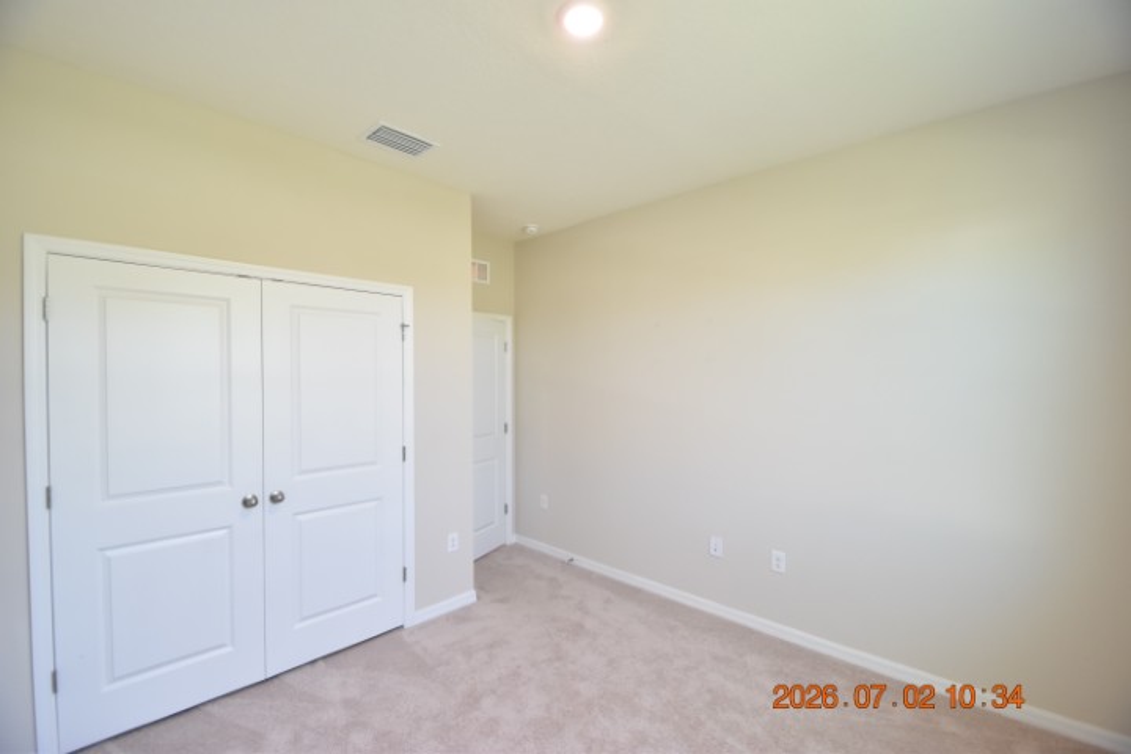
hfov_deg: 100.4
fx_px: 471
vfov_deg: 77.3
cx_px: 566
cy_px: 377
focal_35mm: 15
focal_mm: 10
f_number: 3.5
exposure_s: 1/60
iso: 800
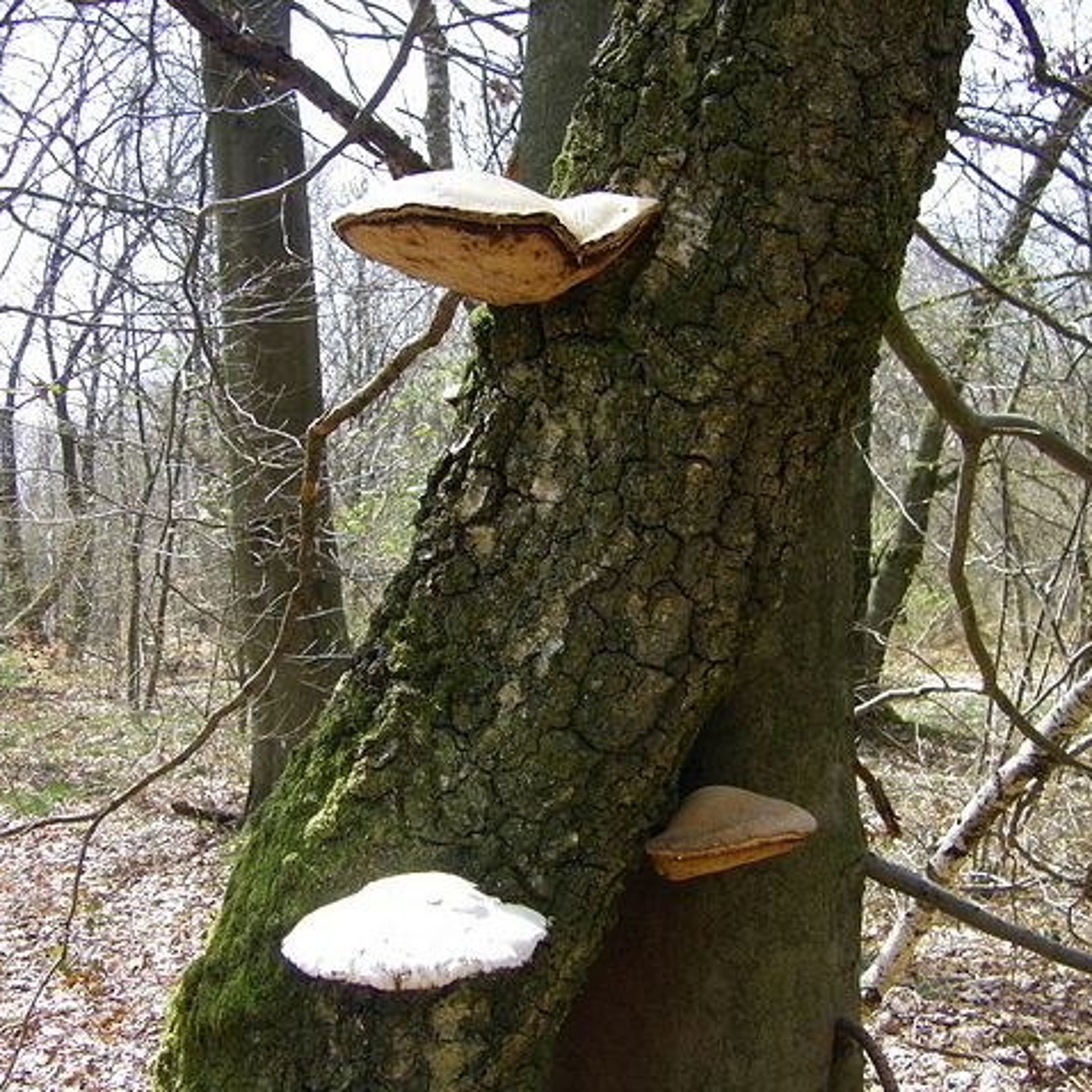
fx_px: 1606
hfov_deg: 37.5
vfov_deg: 37.6
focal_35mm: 45
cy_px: 546
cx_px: 589
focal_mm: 6.3
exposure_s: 1/125
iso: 64
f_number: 3.5
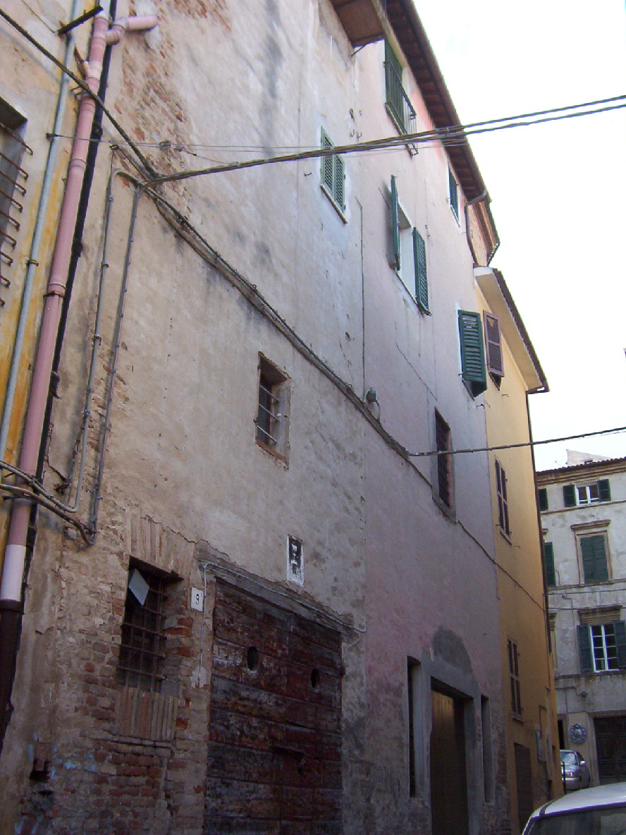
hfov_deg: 39.7
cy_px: 418
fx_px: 868
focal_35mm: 36
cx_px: 313
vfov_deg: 51.4
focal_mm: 5.54
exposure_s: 1/316
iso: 100
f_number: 2.76
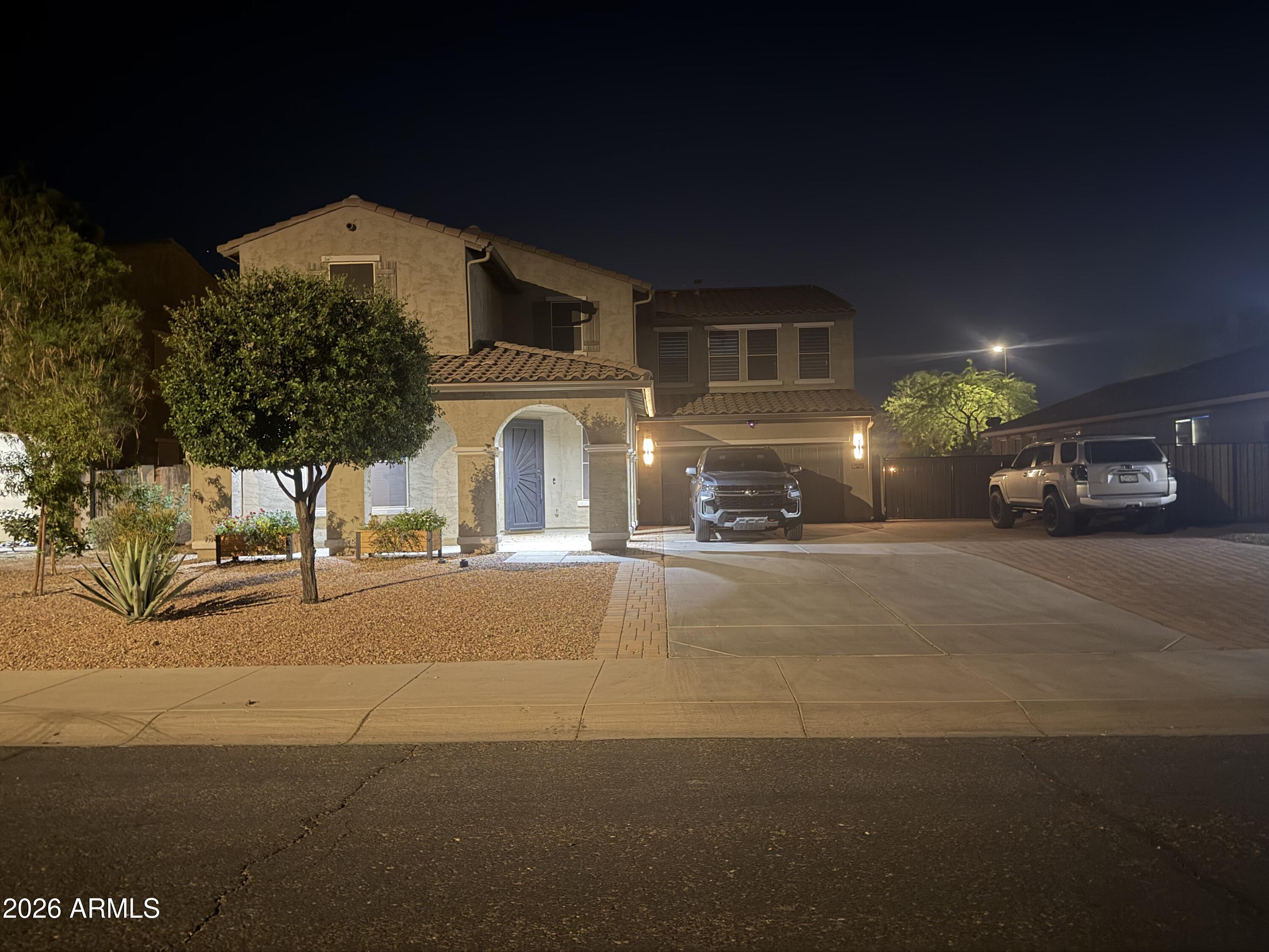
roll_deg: +1.5
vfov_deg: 56.8
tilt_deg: +1.4
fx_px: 880
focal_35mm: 24
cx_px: 634
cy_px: 476
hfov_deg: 71.6
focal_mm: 6.76
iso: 1250
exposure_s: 1/5
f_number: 1.78
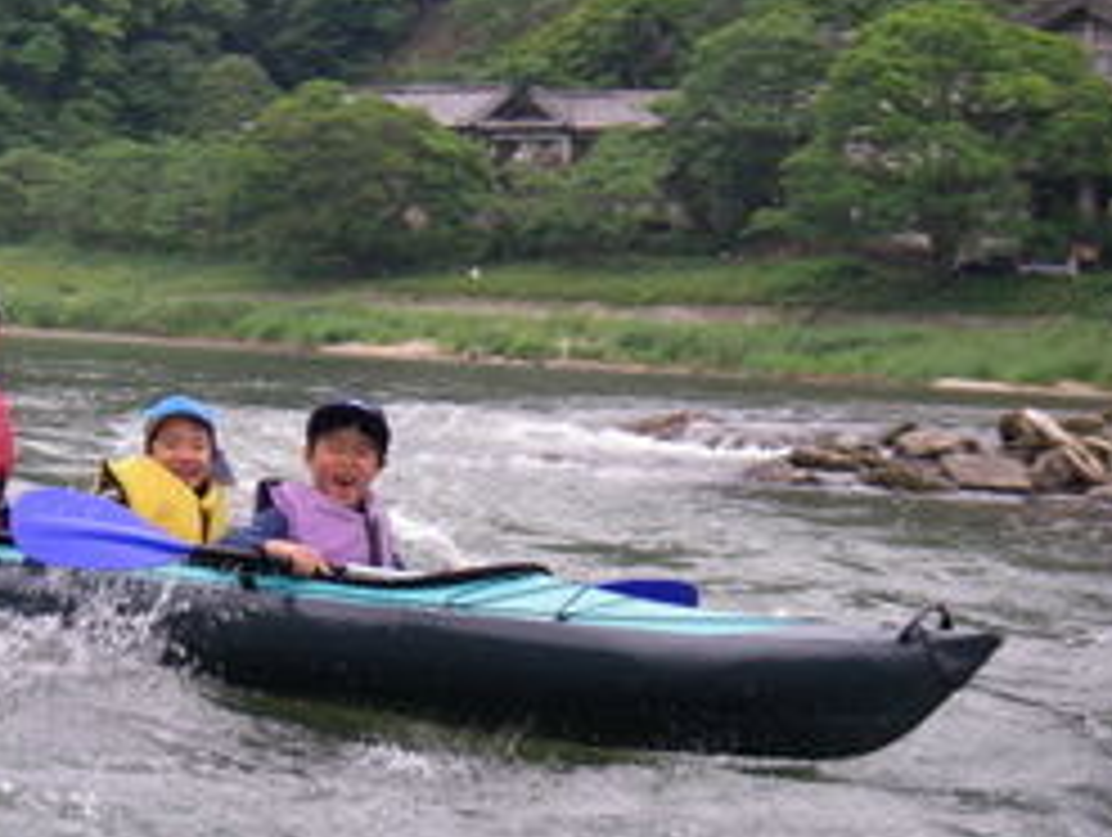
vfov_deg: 14.5
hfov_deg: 19.2
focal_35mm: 102
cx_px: 378
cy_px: 461
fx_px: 3281
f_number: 3.8
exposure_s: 1/160
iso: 64
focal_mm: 11.9
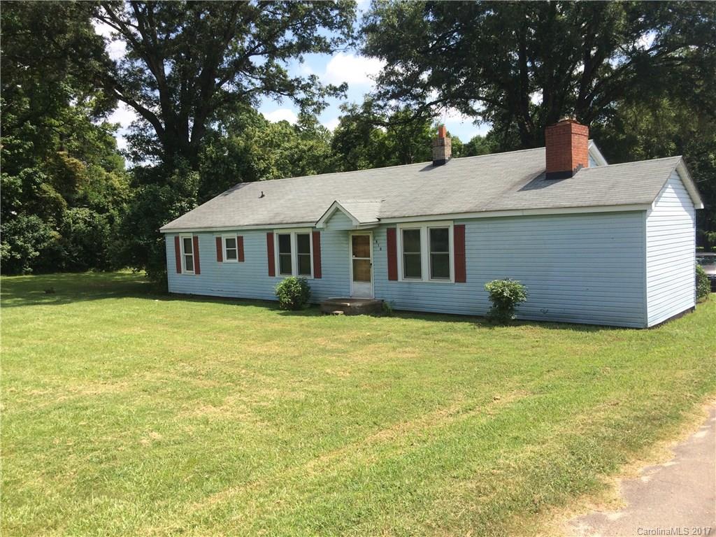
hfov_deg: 61.7
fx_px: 600
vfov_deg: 48.2
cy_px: 268
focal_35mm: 29
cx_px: 358
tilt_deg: -5.6
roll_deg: +3.8
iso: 32
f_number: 2.2
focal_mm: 4.15
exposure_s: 1/1244
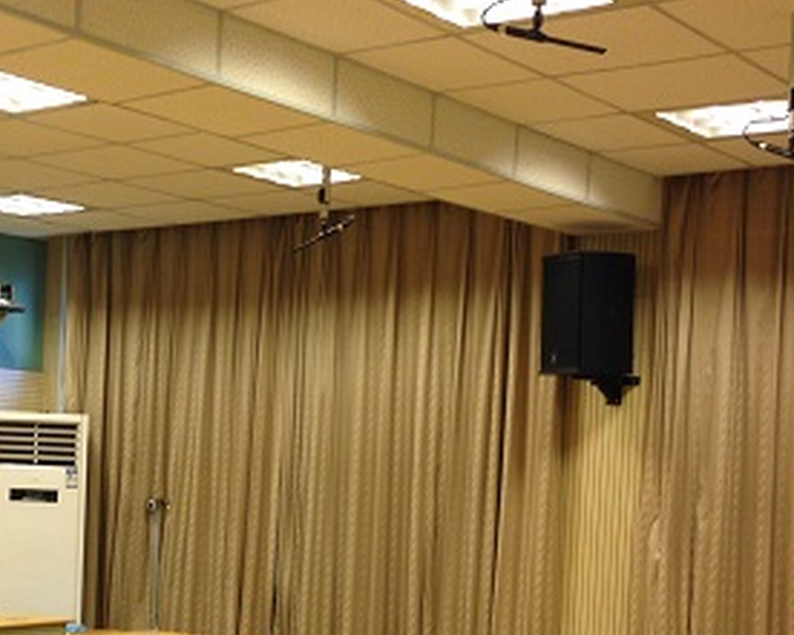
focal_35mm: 70
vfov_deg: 21.6
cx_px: 135
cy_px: 509
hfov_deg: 26.5
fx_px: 1646
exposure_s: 1/24
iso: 50
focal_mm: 4.12
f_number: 2.4
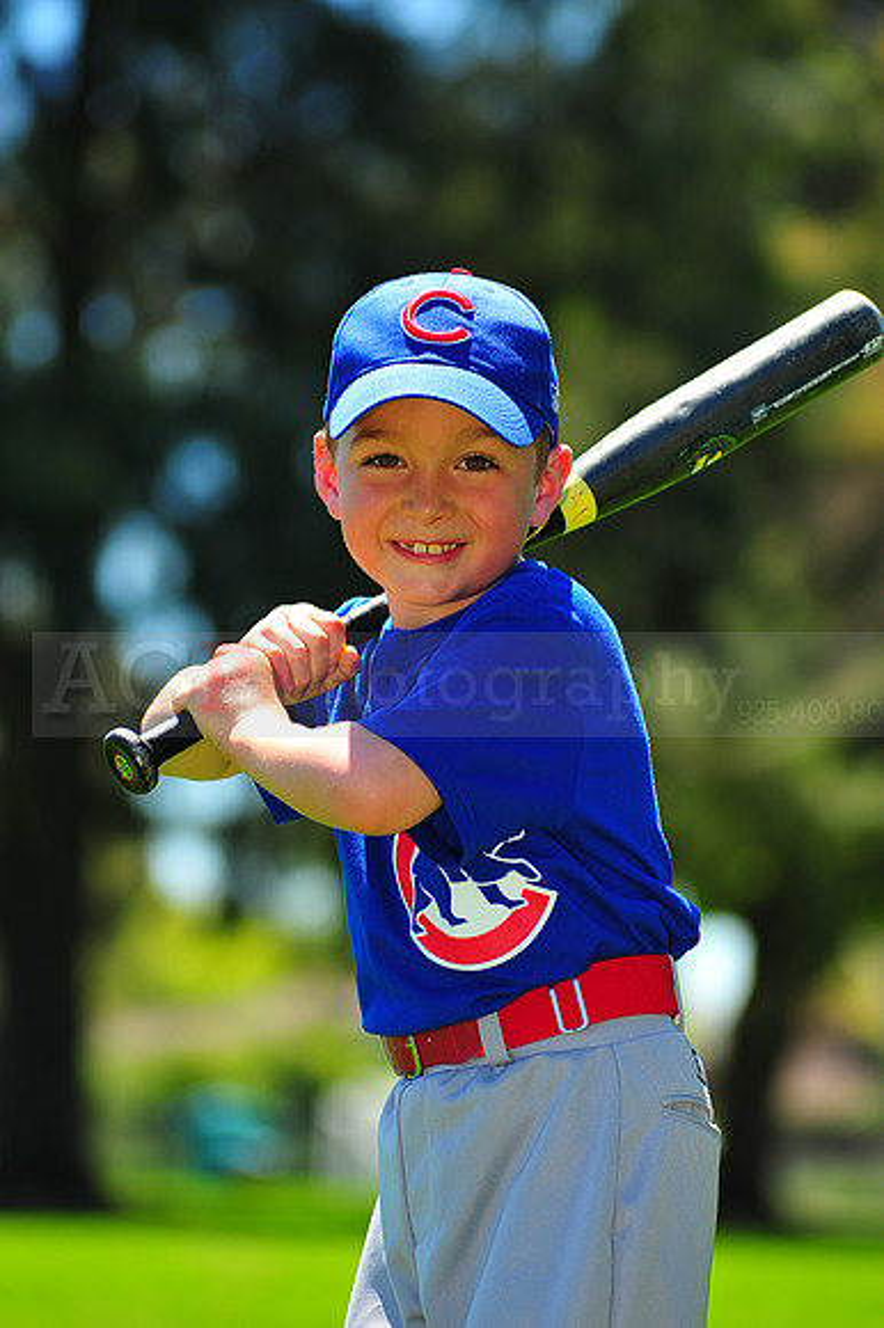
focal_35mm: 180
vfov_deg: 11.4
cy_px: 664
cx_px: 442
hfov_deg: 7.6
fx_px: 6637
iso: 200
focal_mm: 180
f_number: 5
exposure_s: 1/640
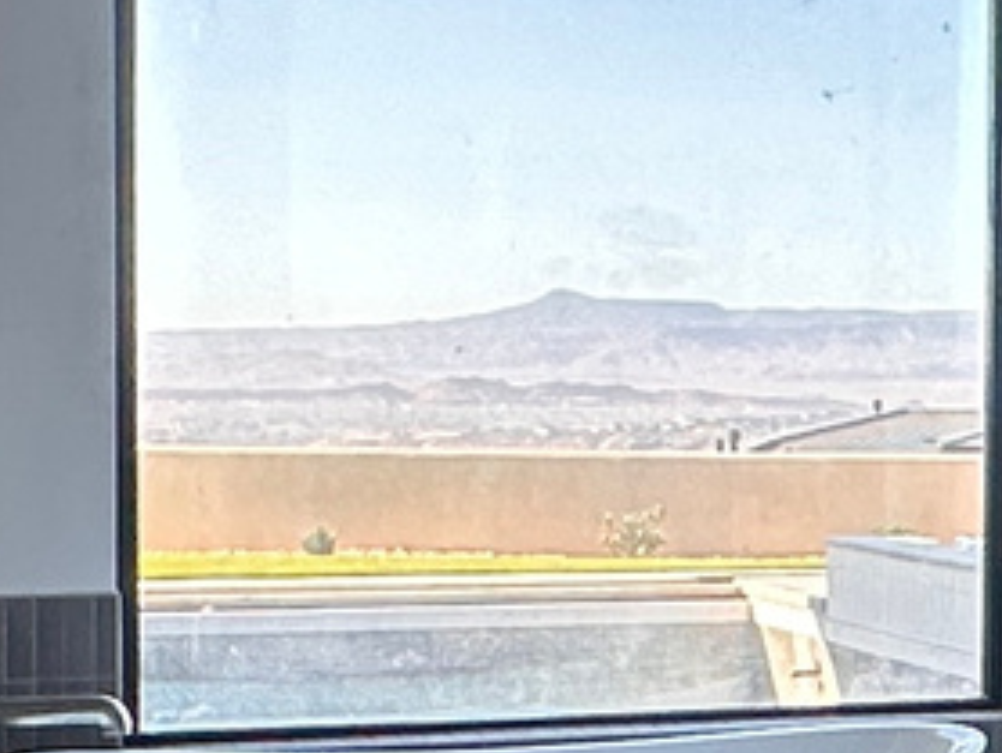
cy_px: 486
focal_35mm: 103
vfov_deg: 14.4
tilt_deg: -1.7
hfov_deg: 17.8
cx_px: 1301
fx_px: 2984
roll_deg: -0.9
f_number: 2.2
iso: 40
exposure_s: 1/169
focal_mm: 2.22
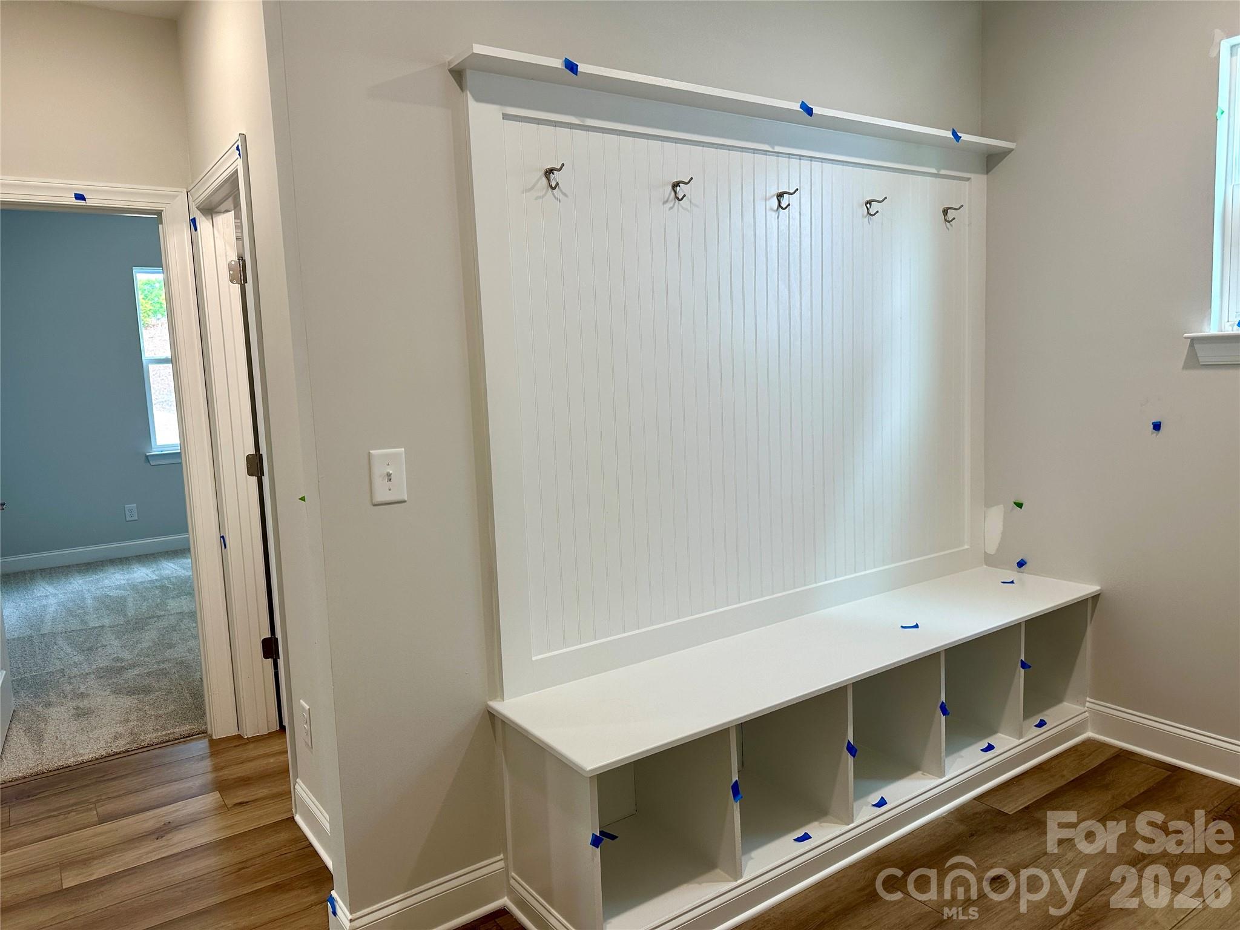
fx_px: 860
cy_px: 465
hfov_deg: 71.6
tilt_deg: -6.5
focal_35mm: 24
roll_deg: +2.1
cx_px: 620
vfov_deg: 56.8
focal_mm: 6.86
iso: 125
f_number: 1.78
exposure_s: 1/120
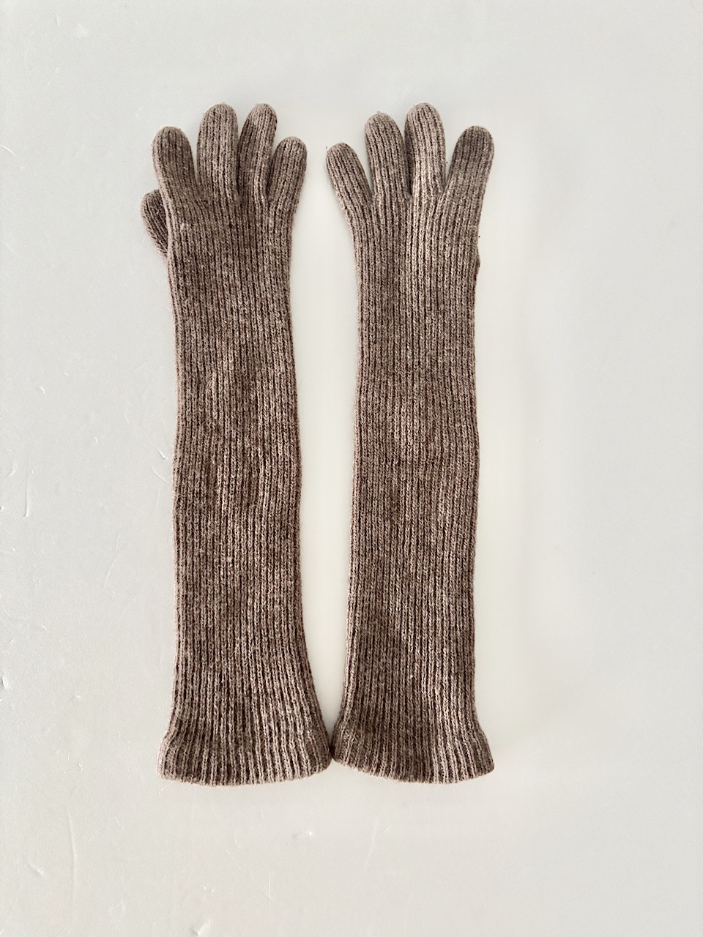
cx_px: 352
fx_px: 704
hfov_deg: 53.1
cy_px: 468
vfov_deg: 67.3
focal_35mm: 26
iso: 640
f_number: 1.6
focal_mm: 5.96
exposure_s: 1/40
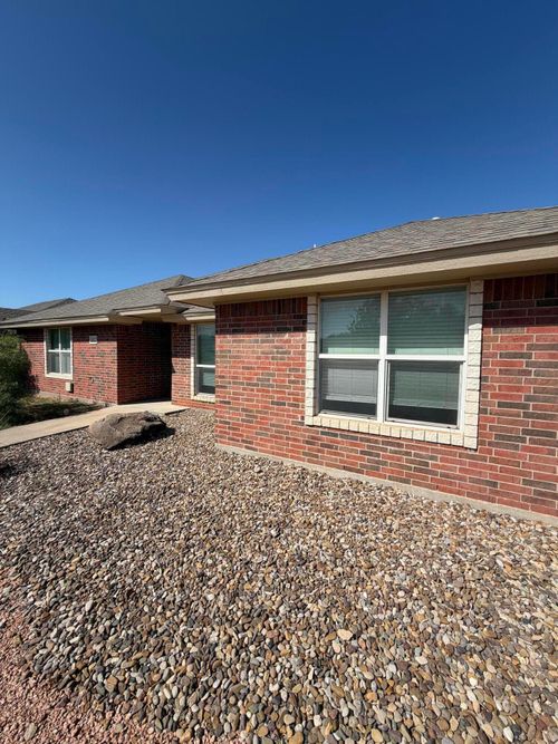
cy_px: 372
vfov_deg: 102.1
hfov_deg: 85.7
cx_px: 279
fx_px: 301
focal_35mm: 14
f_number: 2.2
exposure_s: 1/1033
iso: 20
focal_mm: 2.22
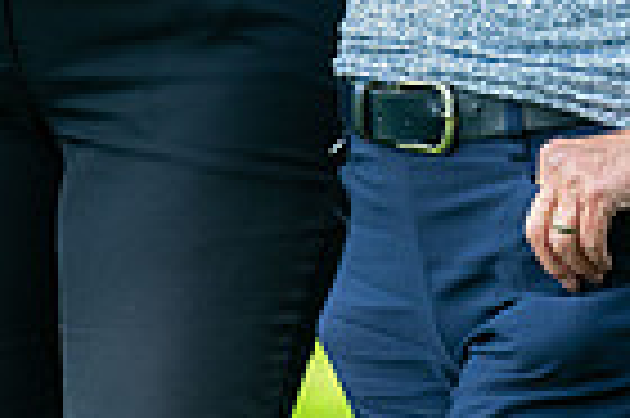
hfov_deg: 1.7
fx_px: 21797
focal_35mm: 1247
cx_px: 540
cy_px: -391
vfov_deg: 1.1
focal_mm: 300
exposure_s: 1/1000
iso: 250
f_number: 4
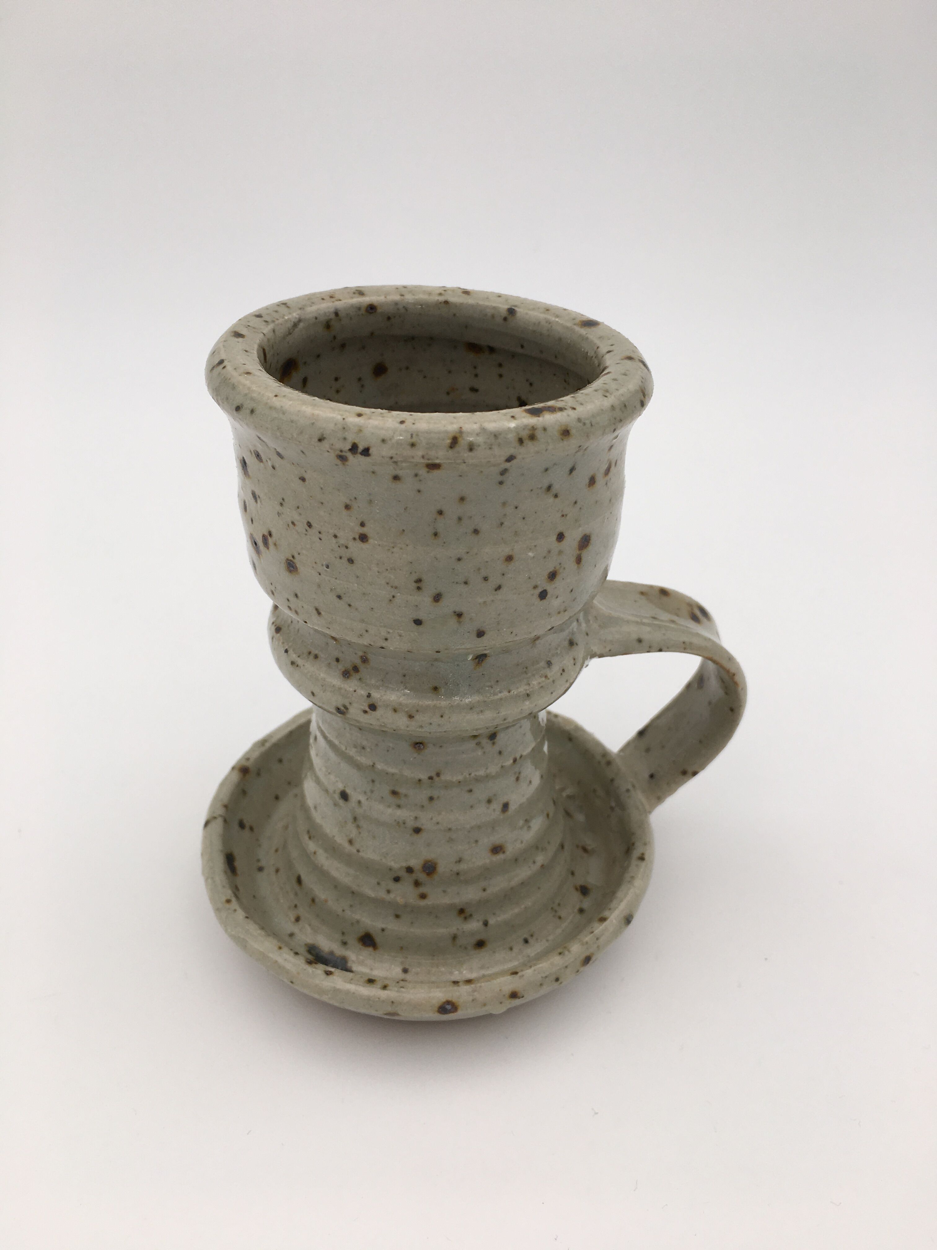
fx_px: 1047
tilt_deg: -31.4
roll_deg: +0.1
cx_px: 468
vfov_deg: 61.7
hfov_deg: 48.2
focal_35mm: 29
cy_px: 625
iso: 25
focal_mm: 4.15
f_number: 2.2
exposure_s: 1/390
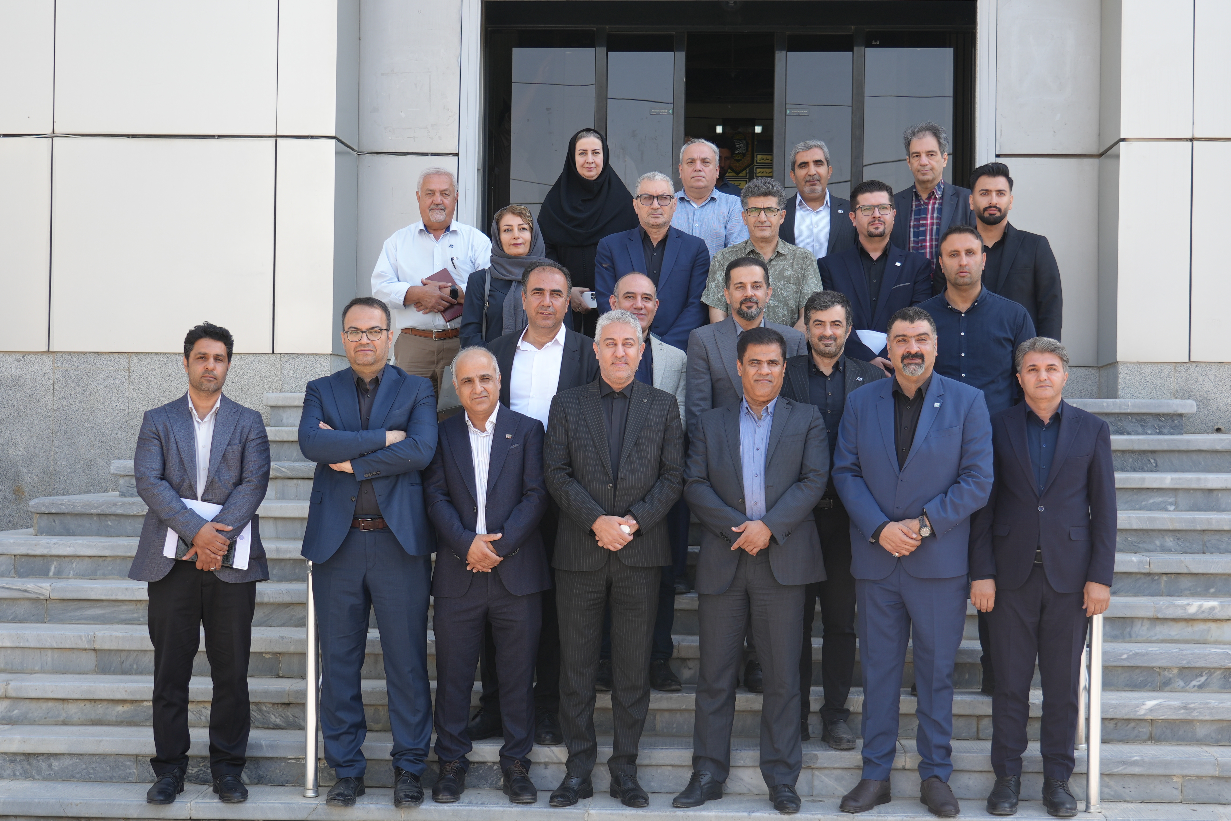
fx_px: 1881
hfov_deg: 36.2
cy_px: 410
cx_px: 616
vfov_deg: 24.6
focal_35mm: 55
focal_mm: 37
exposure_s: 1/160
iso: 100
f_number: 4
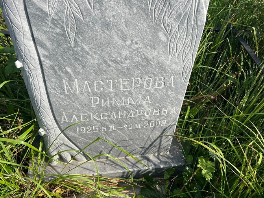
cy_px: 89
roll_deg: -5.2
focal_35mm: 31
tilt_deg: -43.8
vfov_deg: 45.4
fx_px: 236
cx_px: 130
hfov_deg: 58.4
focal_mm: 5.7
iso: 50
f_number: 1.5
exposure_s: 1/4630
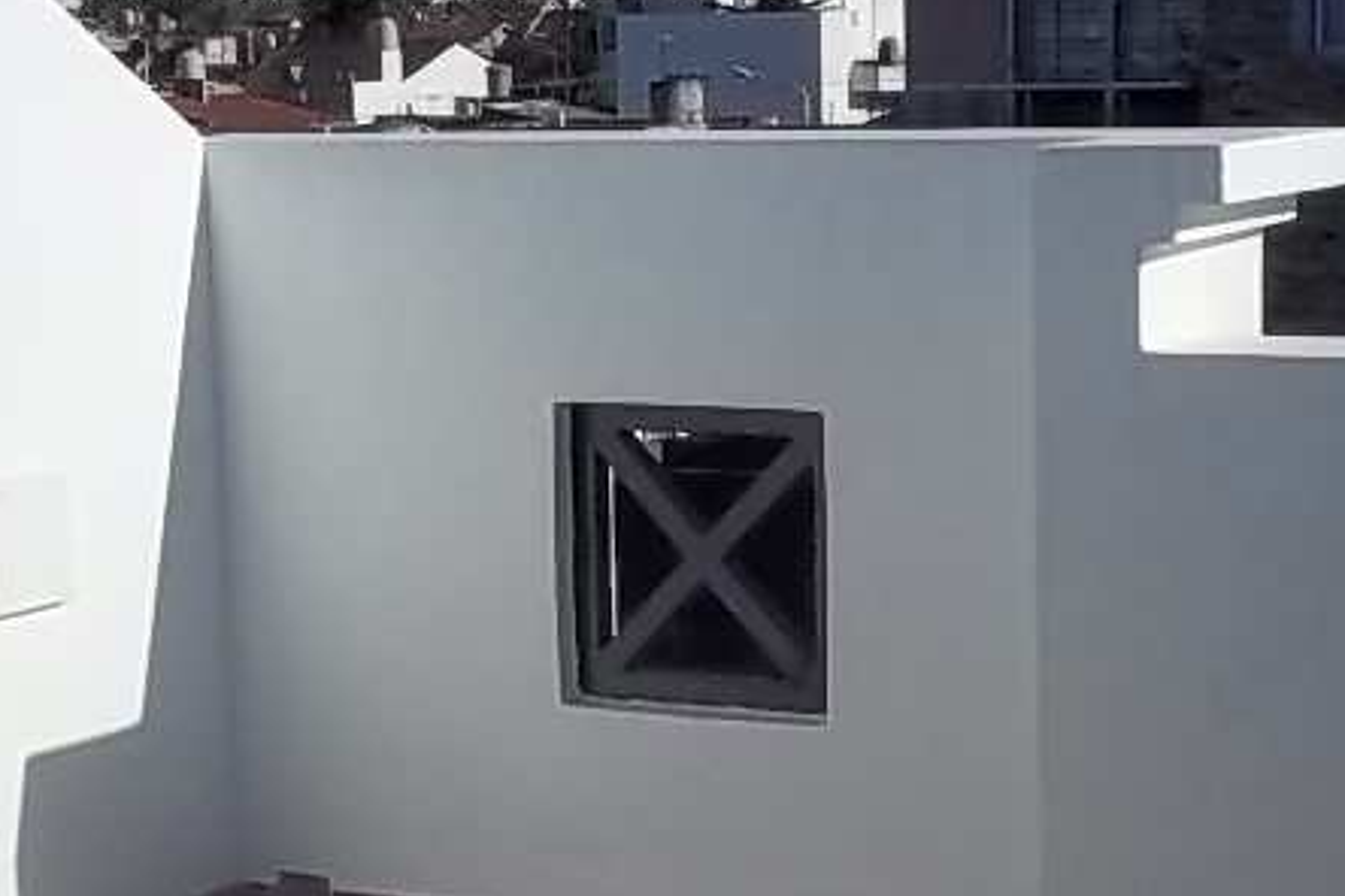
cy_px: 805
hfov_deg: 21.2
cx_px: 648
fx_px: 3586
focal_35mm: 96
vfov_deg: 14.1
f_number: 5.5
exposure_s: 1/1000
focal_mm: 5.7
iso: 80
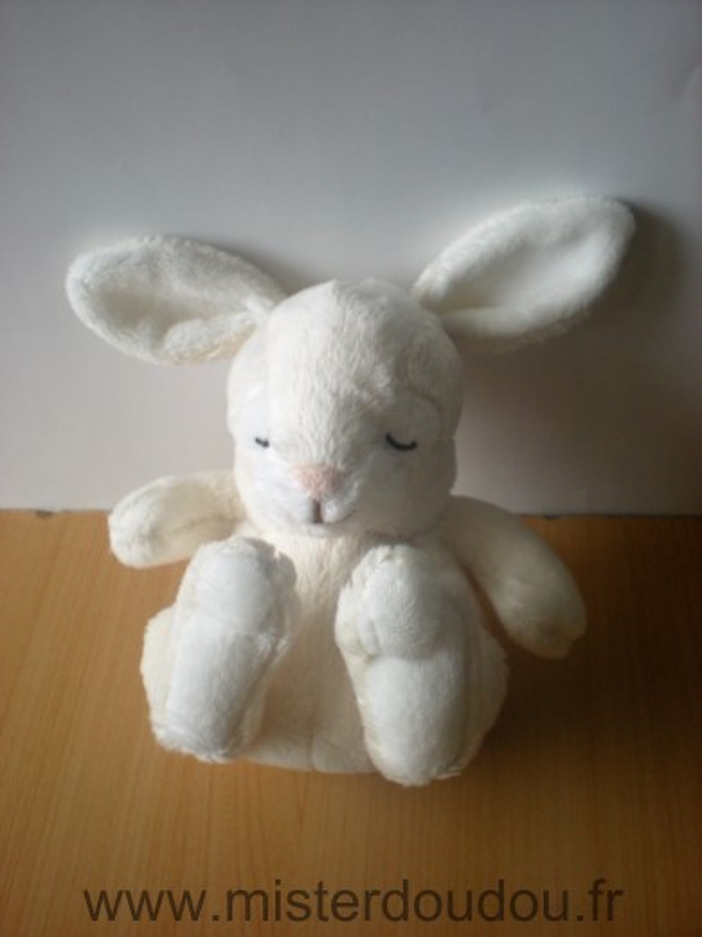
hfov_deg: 37.7
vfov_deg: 49.0
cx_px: 351
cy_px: 468
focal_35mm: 38
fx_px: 1028
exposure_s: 1/38.5
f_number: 3.1
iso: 200
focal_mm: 6.3
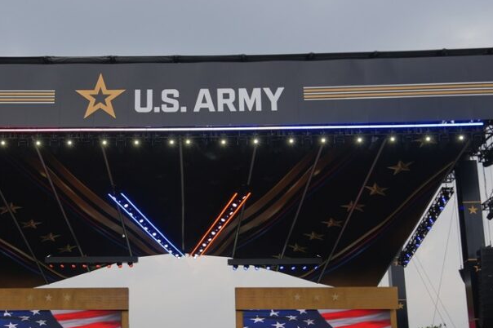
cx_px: 168
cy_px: 222
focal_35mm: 53
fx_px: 725
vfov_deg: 25.3
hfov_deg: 37.2
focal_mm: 25
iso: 125
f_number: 4
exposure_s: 1/500
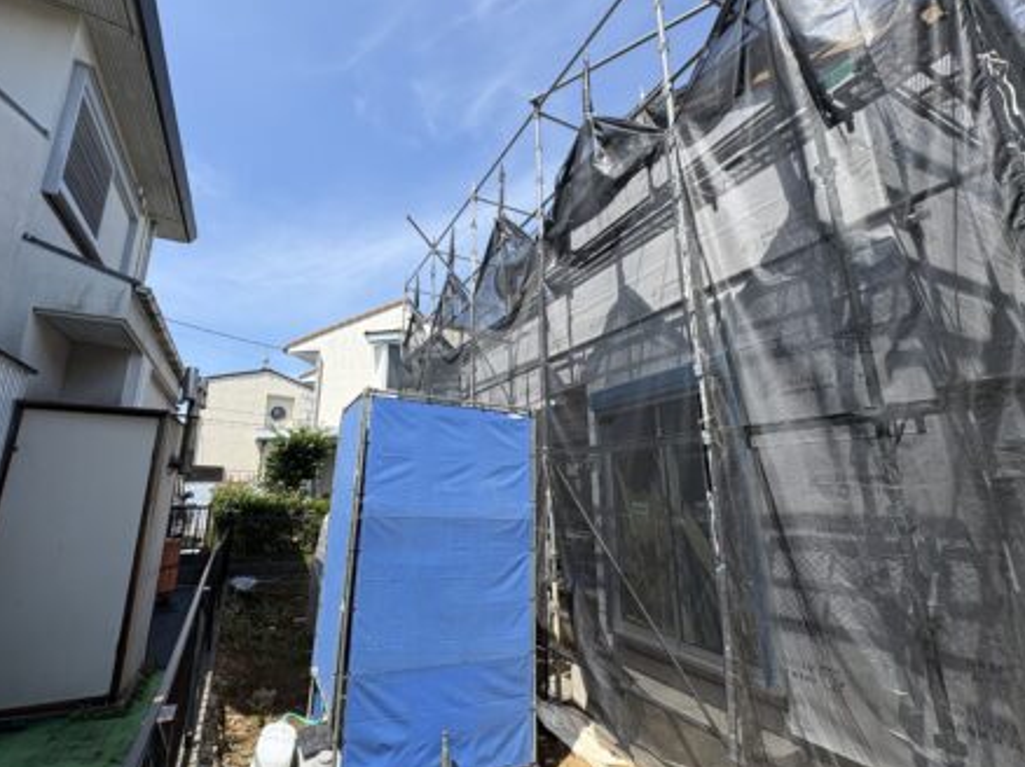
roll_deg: -0.3
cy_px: 378
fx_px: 474
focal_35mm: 16
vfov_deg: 78.0
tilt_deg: +14.3
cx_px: 463
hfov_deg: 94.2
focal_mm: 2.22
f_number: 2.2
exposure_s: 1/1449
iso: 40
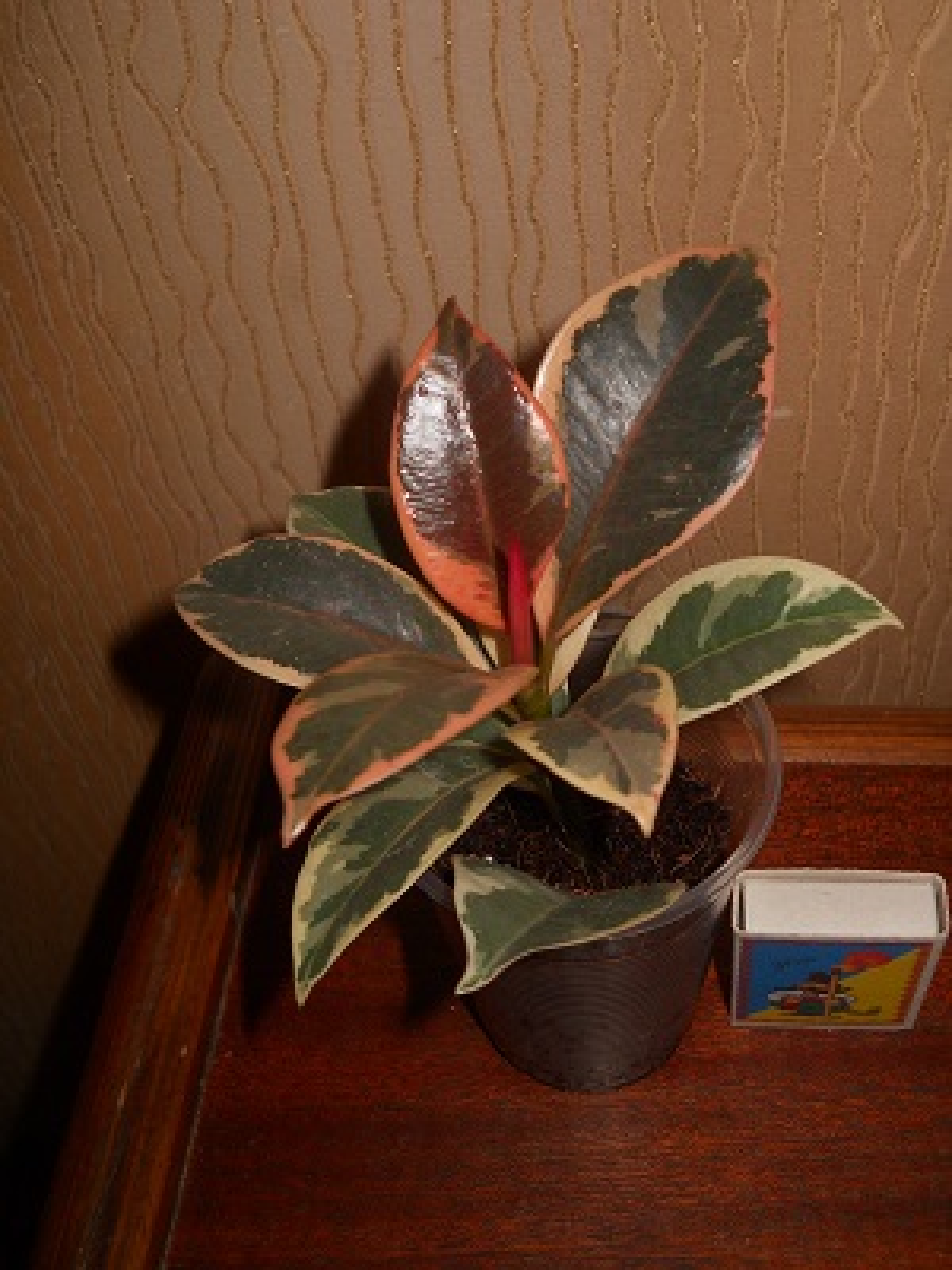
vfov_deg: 45.8
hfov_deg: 35.1
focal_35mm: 41
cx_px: 476
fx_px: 1503
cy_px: 635
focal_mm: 6.72
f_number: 5.5
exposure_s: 1/30
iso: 80
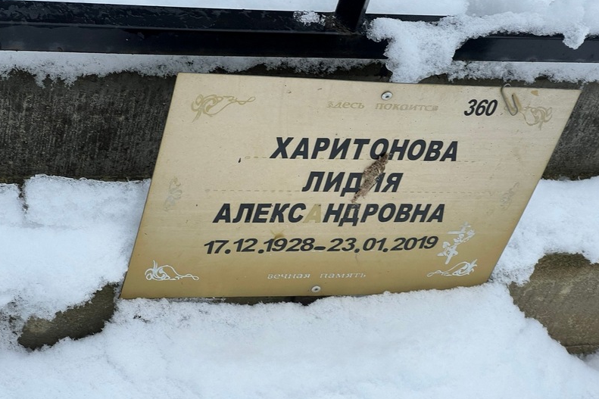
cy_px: 182
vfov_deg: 16.8
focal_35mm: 81
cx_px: 301
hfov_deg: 25.1
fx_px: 1347
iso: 40
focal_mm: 9
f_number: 2.8
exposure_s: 1/99
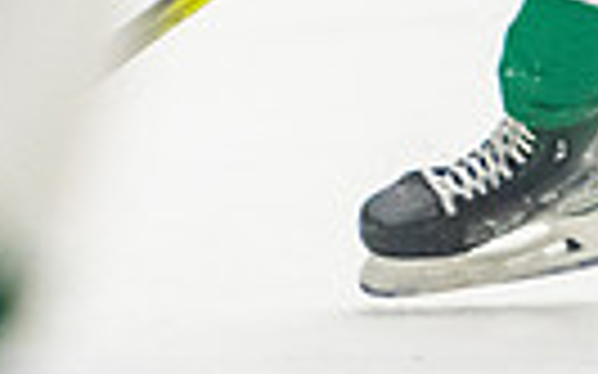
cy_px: -366
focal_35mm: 1248
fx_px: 20331
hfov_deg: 1.7
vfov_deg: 1.1
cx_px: 908
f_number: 2.8
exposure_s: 1/800
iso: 3200
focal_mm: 155
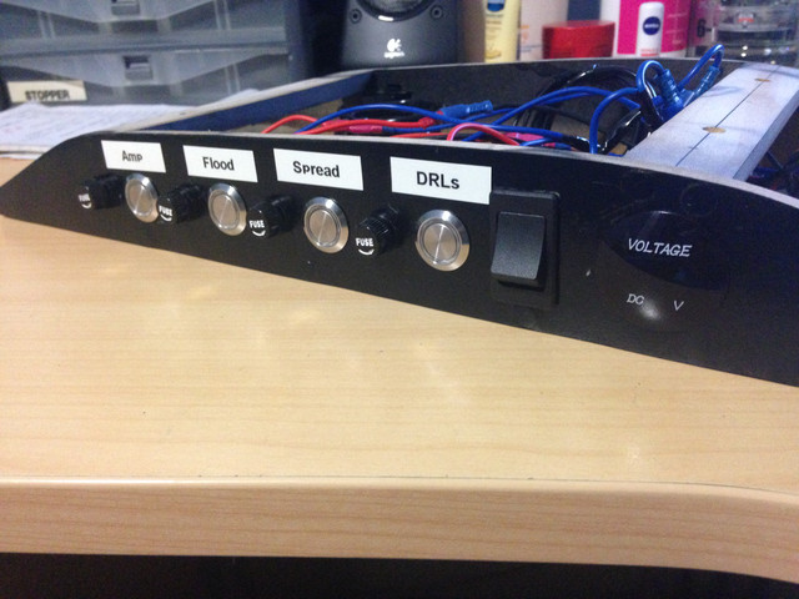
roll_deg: +5.0
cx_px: 400
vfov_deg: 42.9
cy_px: 300
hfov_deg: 55.4
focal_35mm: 33
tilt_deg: -24.1
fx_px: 762
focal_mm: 4.12
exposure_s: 1/15
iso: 500
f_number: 2.4
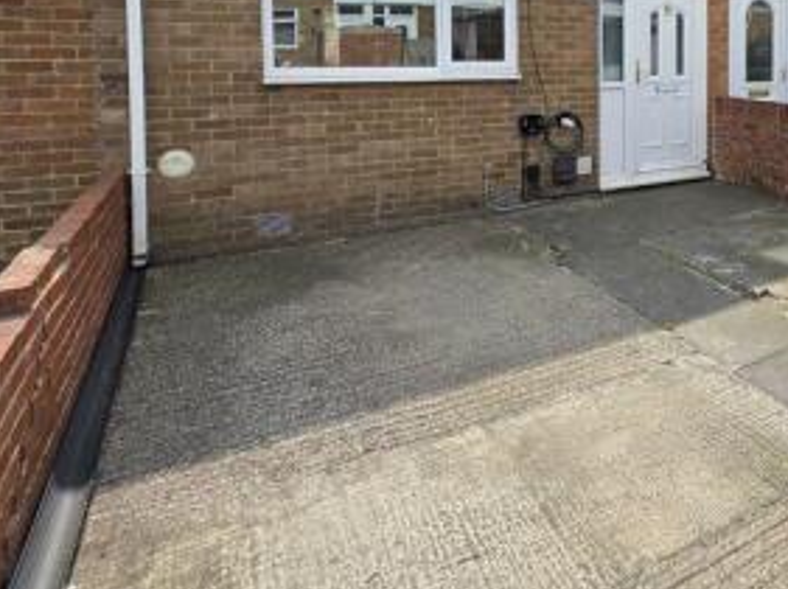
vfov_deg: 47.1
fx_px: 614
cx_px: 672
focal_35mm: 27
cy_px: 80
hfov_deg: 58.3
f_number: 1.9
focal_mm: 2.2
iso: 40
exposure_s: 1/2339
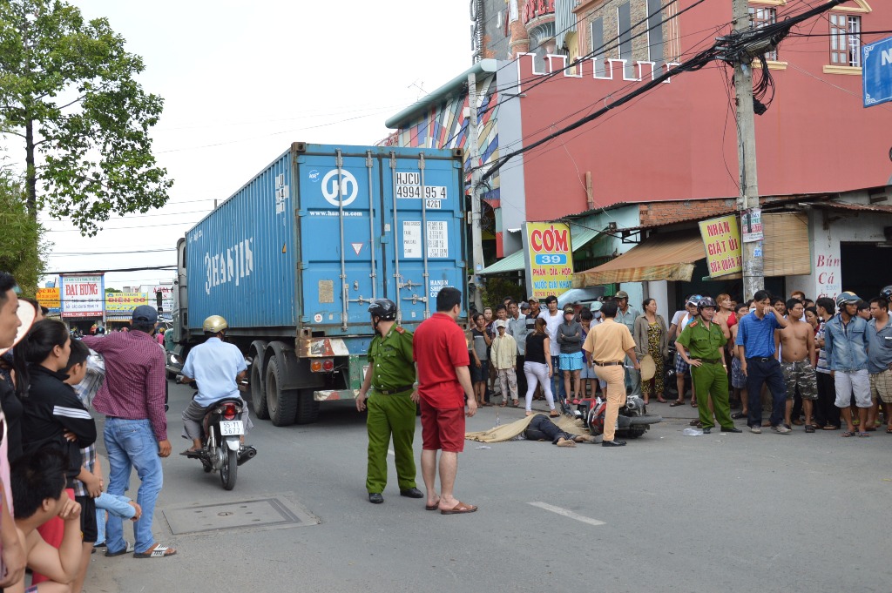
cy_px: 296
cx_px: 446
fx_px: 928
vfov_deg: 35.4
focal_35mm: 38
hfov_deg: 51.3
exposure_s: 1/160
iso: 400
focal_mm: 25
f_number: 6.3
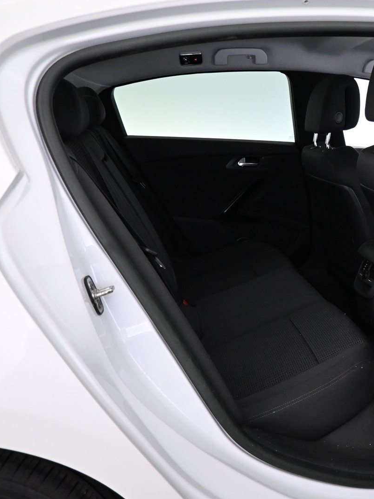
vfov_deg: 52.6
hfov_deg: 38.7
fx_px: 504
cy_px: 250
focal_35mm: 35
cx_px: 314
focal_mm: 16
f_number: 3.5
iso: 3200
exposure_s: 1/80
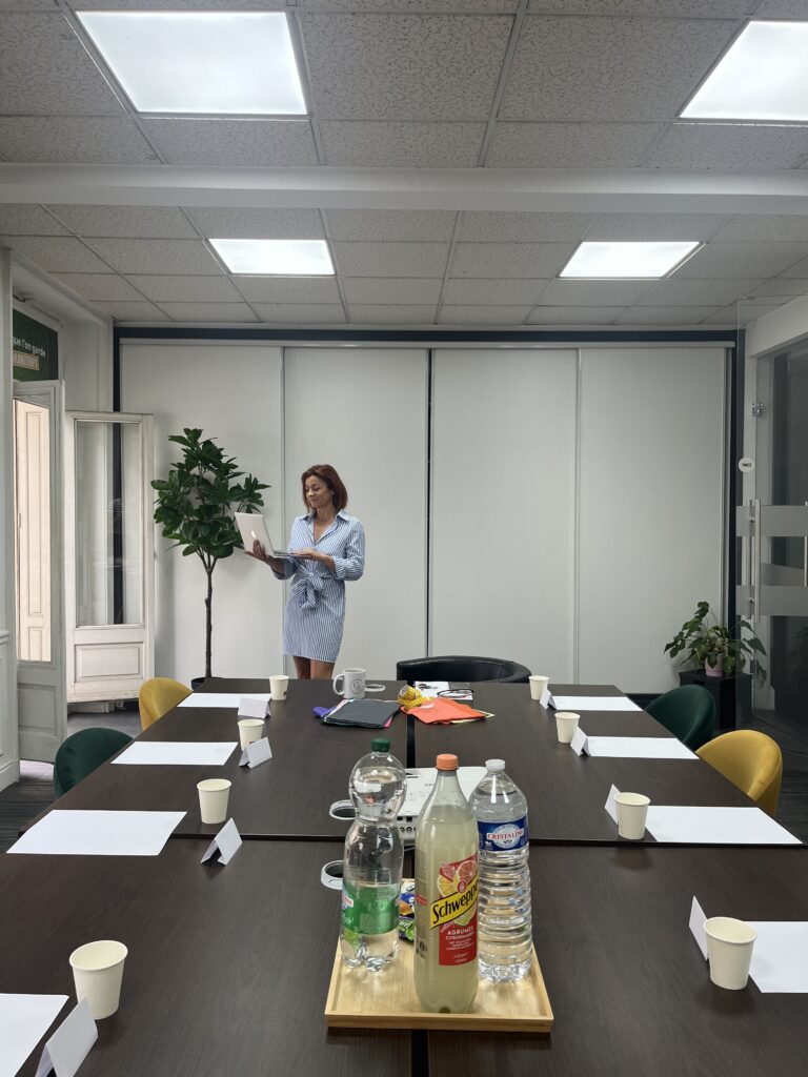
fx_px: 809
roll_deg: +0.4
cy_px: 538
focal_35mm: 26
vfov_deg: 67.3
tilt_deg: -1.5
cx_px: 404
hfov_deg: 53.1
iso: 64
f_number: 1.6
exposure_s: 1/100
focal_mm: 5.1
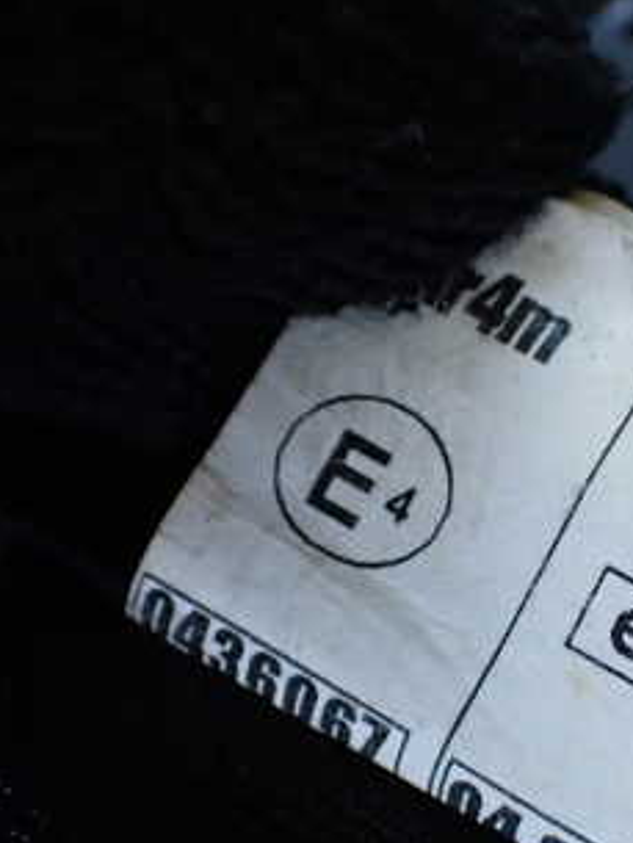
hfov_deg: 24.4
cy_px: 503
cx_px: 509
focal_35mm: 59
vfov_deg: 32.6
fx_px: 1438
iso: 800
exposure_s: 1/30
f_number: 2.3
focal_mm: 5.4
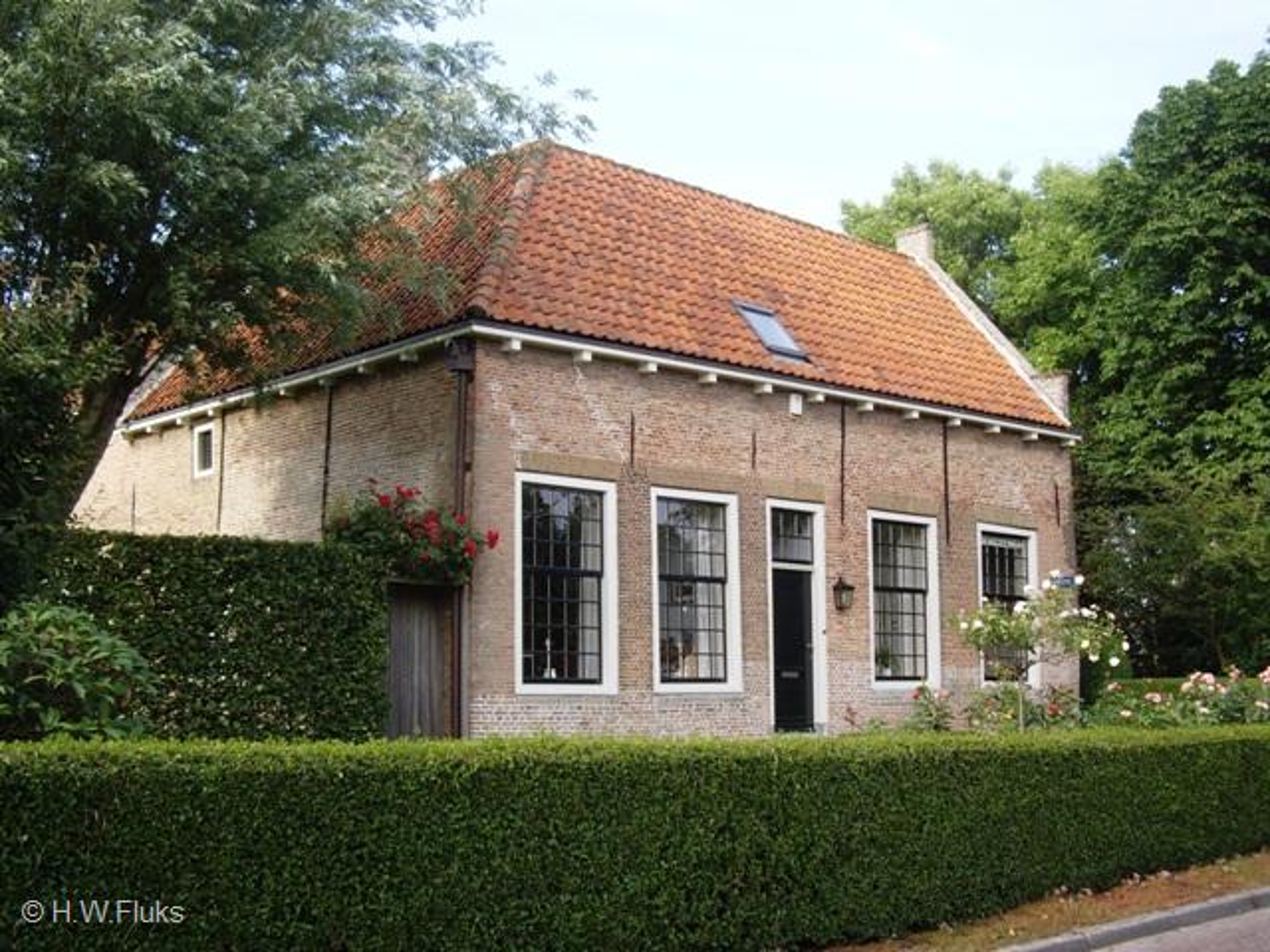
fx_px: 1394
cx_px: 635
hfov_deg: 49.0
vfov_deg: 37.7
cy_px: 476
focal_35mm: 38
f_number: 2.8
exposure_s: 1/250
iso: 64
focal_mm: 7.9
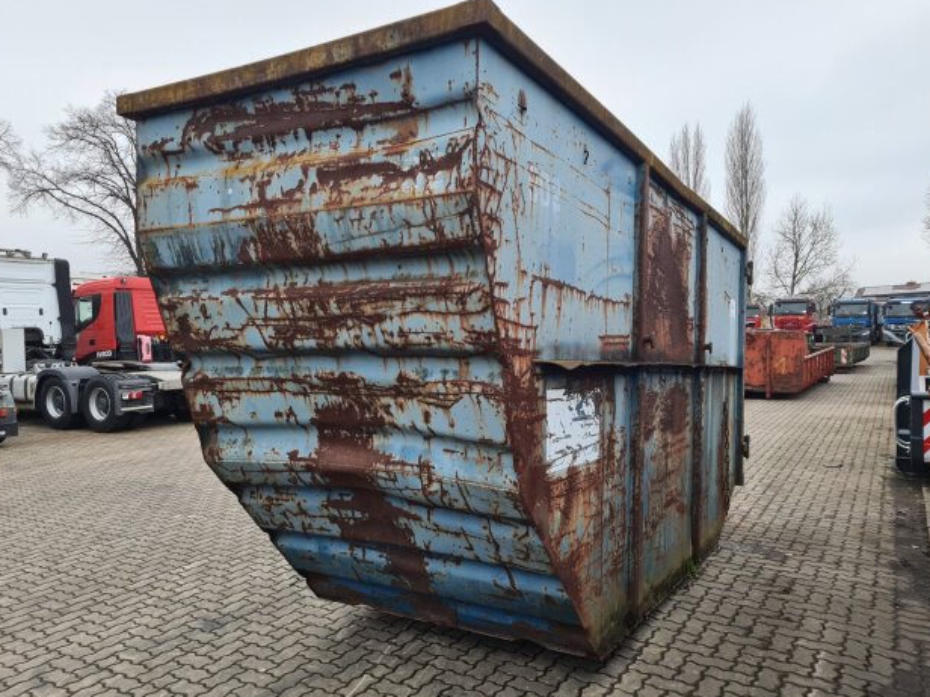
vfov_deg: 51.4
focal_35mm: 27
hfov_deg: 65.3
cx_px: 463
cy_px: 352
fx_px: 725
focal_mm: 5.4
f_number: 1.8
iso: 64
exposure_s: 1/50
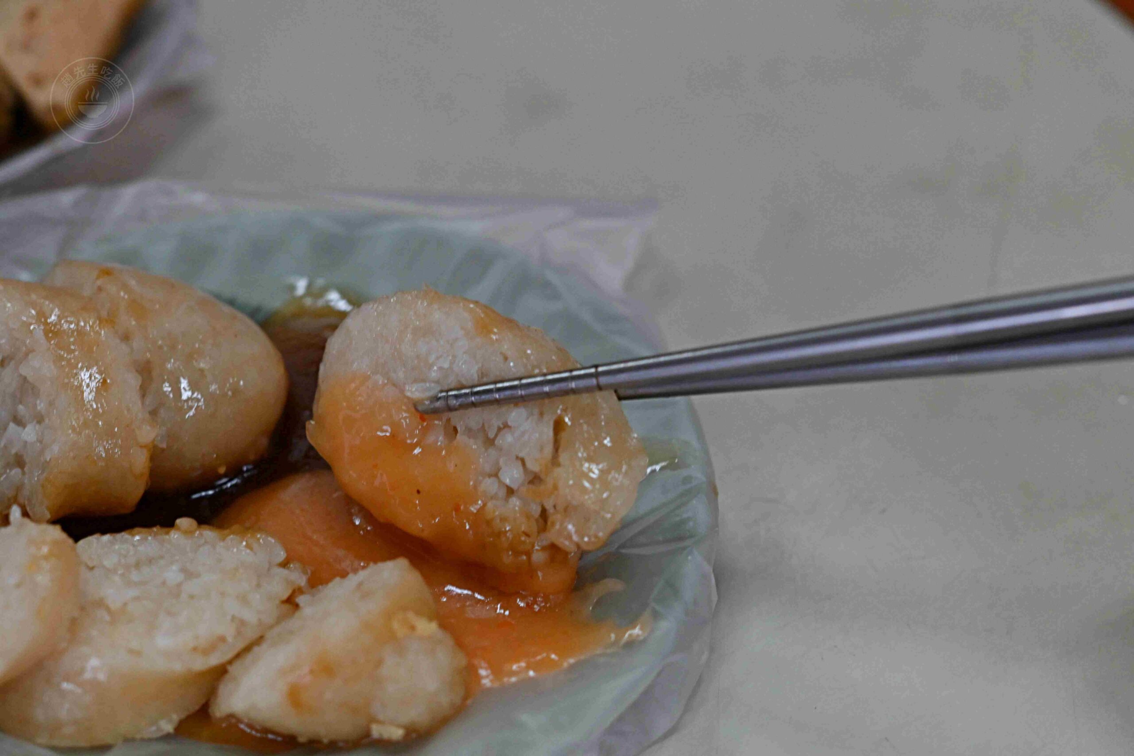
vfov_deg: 18.2
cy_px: 378
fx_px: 2362
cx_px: 567
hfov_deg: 27.0
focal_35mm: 75
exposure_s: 1/200
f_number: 3.2
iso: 900
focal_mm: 50
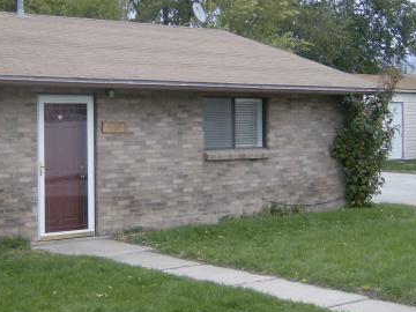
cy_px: 102
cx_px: 105
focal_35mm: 64
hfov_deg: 29.8
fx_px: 769
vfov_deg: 22.8
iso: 100
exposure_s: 1/208
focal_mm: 6
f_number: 2.8
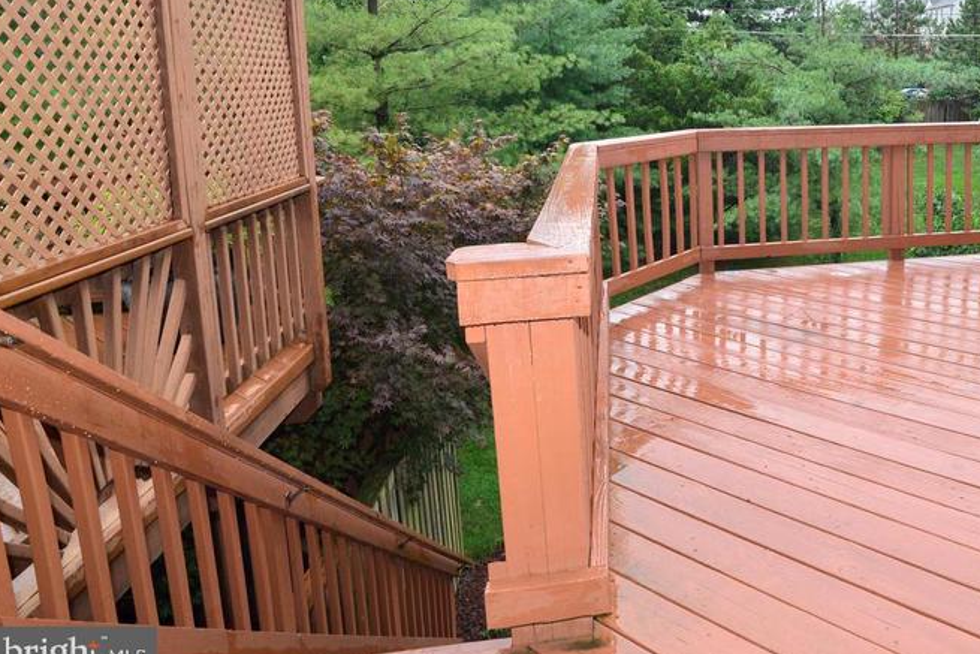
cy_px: 170
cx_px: 757
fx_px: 681
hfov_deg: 66.2
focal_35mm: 25
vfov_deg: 49.4
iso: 800
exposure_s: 1/200
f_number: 9
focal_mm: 16
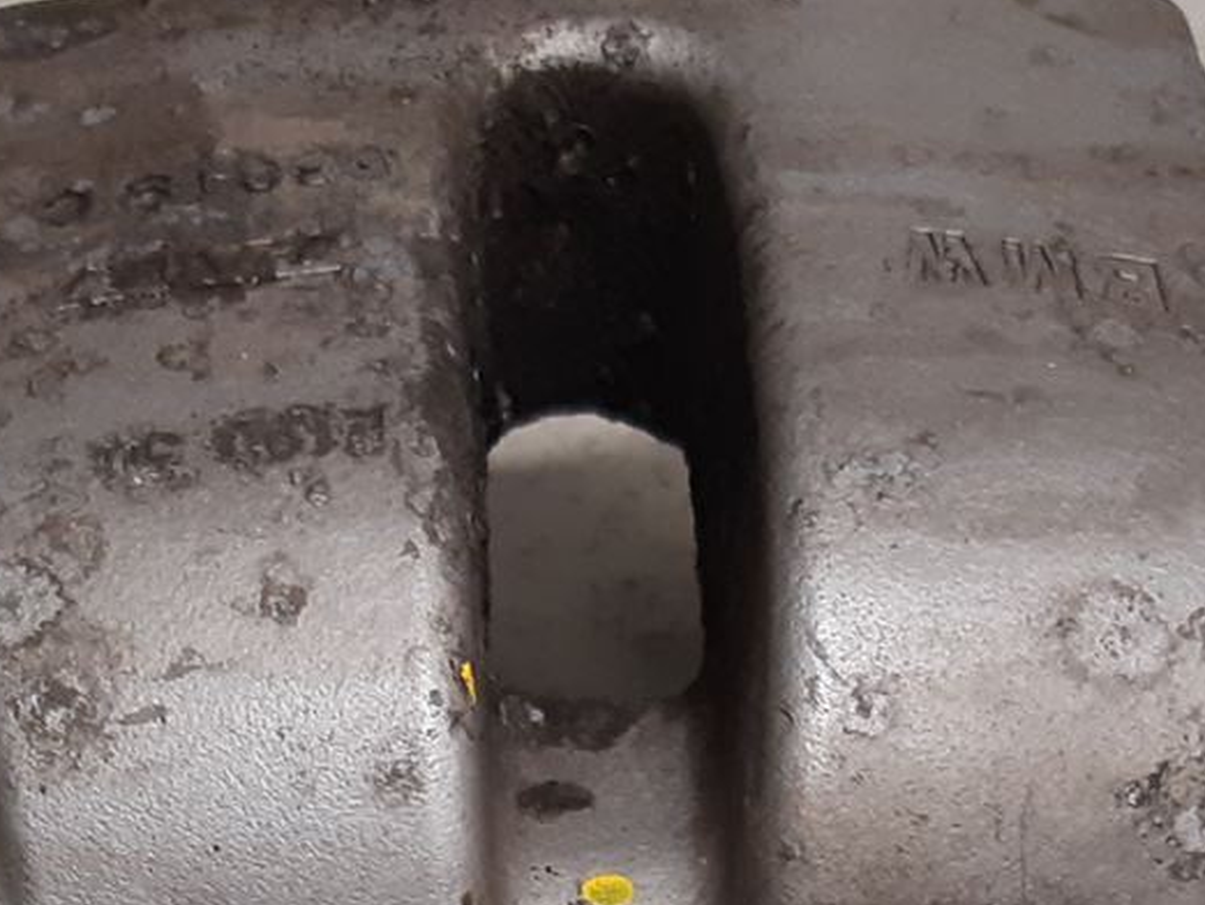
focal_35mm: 102
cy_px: 1545
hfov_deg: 19.2
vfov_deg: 13.3
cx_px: 337
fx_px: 3552
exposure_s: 1/50
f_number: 1.7
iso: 160
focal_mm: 3.93
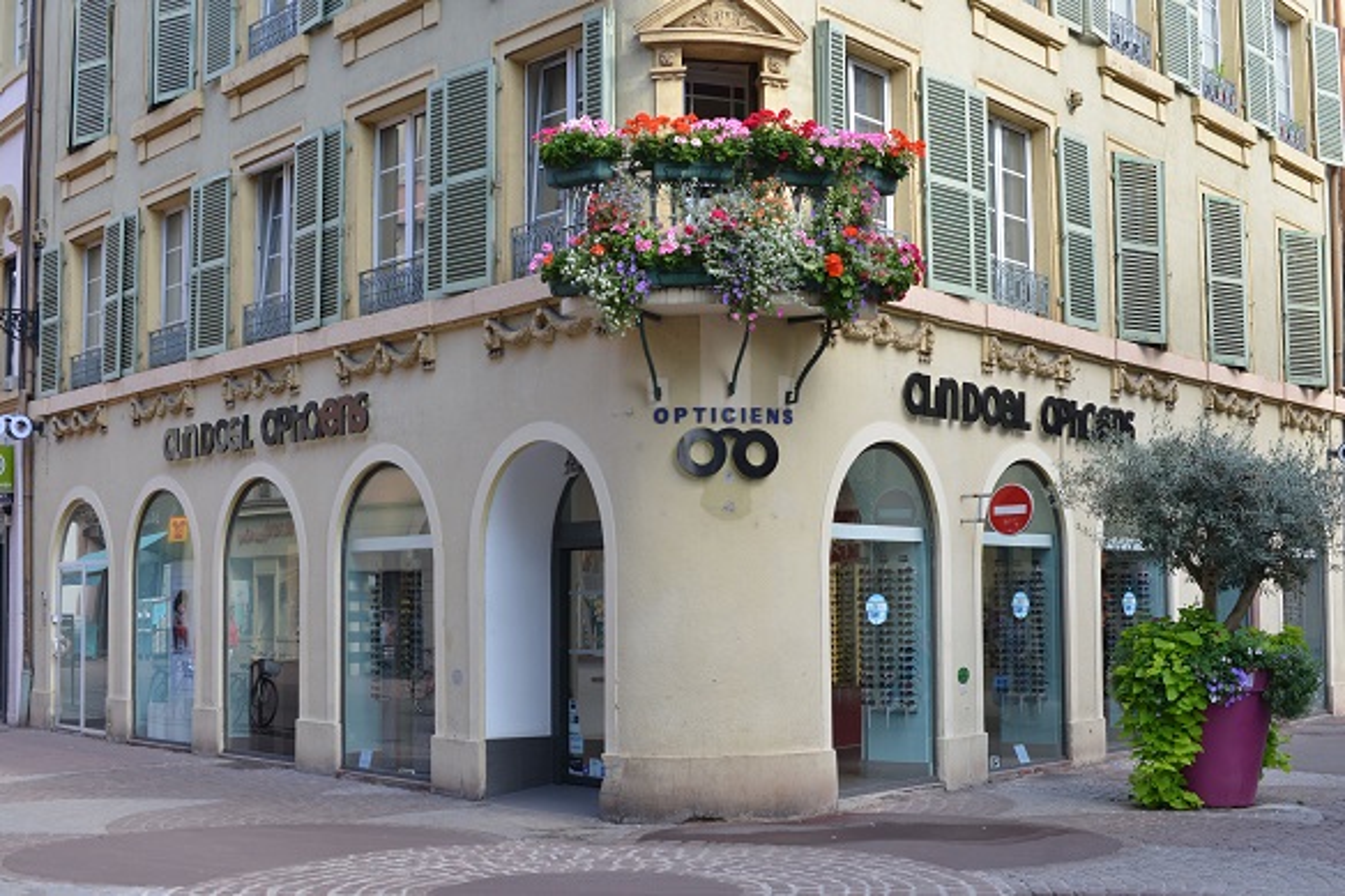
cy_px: 448
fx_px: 1867
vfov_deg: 27.0
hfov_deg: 39.6
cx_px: 672
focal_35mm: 50
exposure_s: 1/800
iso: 640
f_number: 7.1
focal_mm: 50
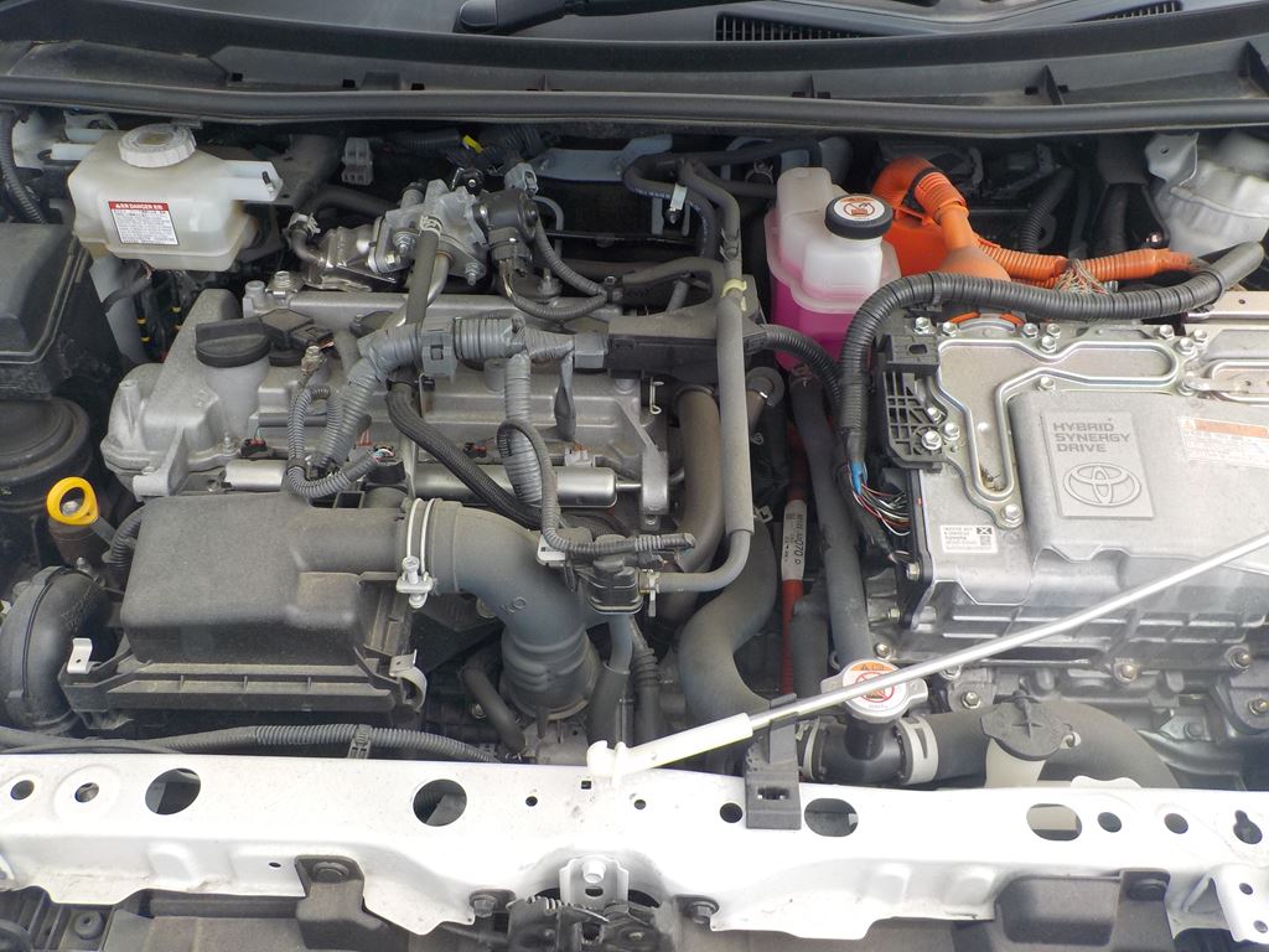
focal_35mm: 30
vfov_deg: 46.8
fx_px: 1100
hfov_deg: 60.0
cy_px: 476
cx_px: 634
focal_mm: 4.1
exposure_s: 1/320
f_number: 3.3
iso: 125
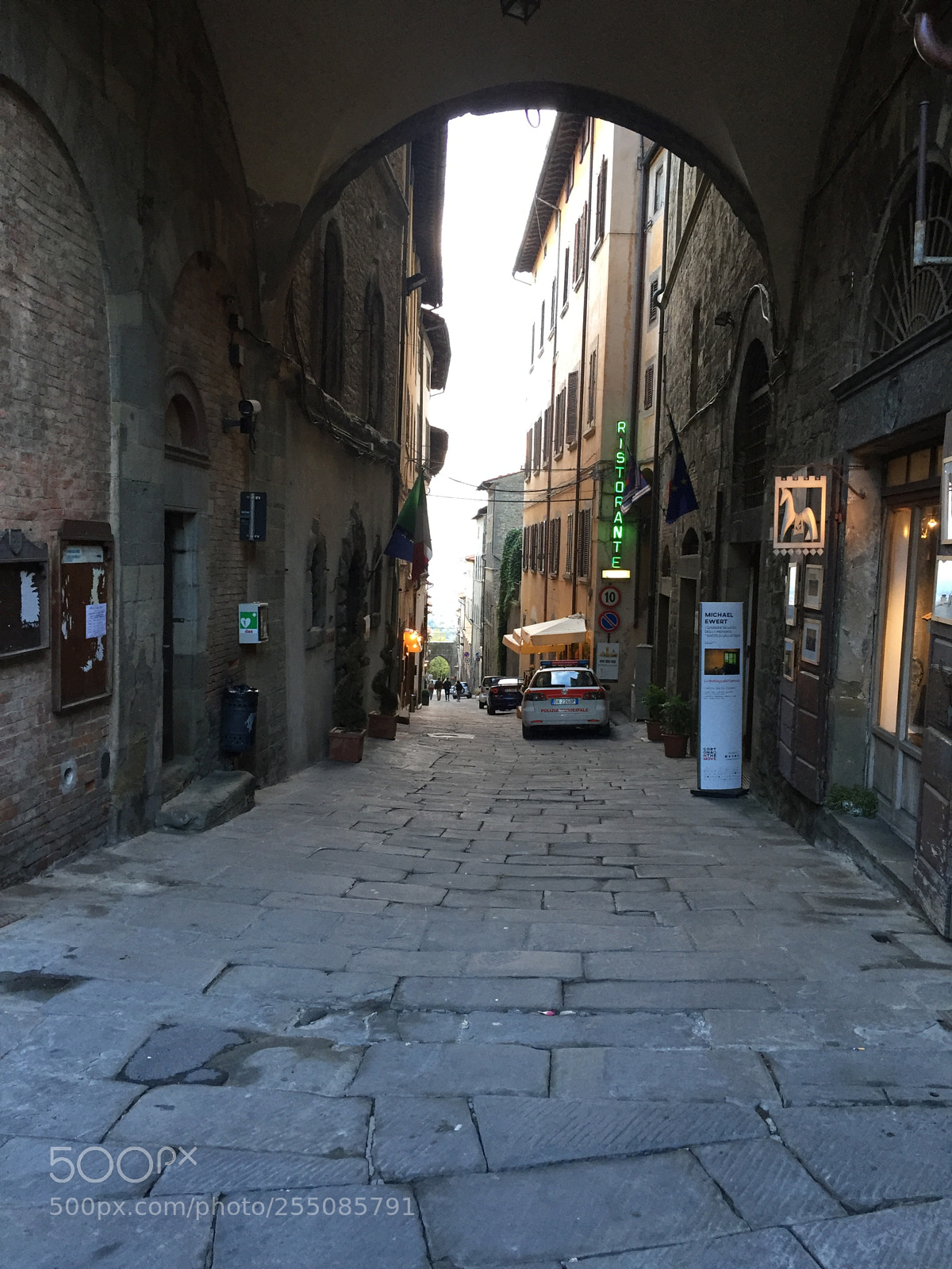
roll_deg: -2.5
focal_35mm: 29
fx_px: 1063
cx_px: 476
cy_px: 634
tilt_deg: -6.2
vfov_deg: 61.7
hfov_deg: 48.2
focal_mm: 4.15
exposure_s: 1/33
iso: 64
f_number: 2.2
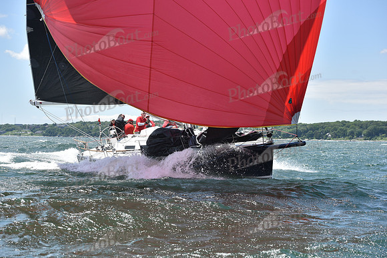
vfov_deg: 17.5
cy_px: 129
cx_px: 194
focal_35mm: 78
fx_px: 839
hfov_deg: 26.0
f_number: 5.6
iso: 250
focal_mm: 78
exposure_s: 1/1250
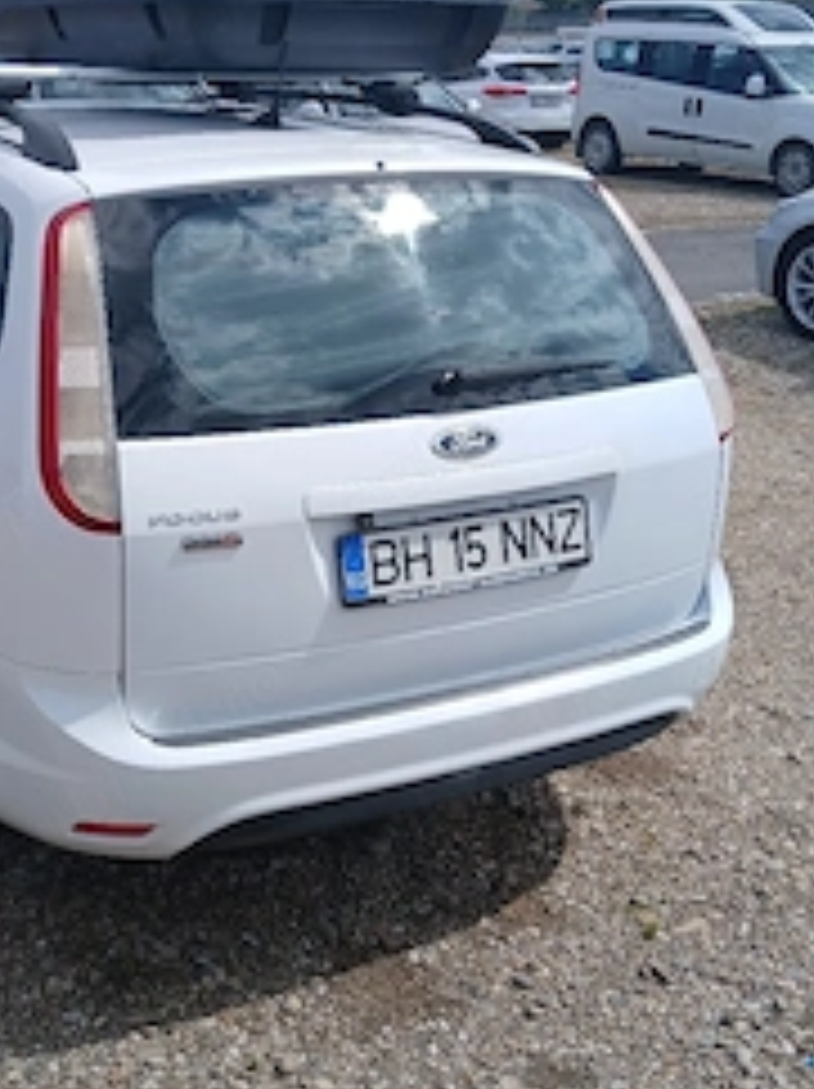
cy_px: 472
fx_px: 1351
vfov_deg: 43.8
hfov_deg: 33.0
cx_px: 229
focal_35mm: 43
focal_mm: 3.98
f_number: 1.8
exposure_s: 1/1000
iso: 20
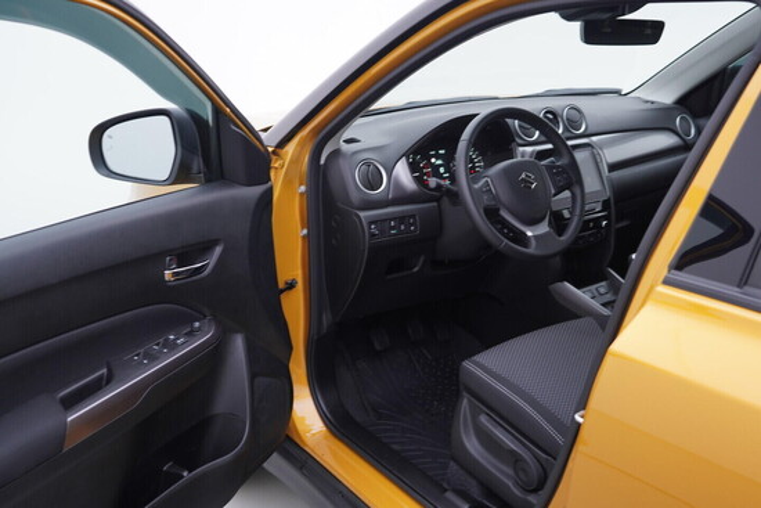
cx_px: 380
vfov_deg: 36.9
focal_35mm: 36
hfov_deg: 53.1
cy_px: 254
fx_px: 761
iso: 125
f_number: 3.2
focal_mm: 24
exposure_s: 1/50
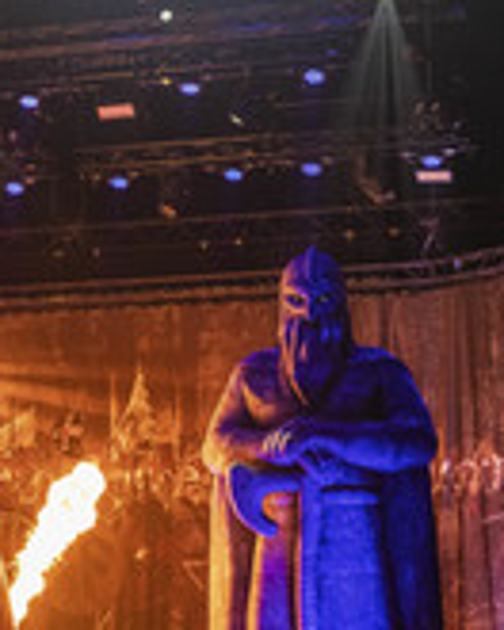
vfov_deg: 14.5
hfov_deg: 11.3
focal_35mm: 133
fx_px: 2480
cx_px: -136
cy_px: 389
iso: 2500
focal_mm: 52
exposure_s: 1/400
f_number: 3.2
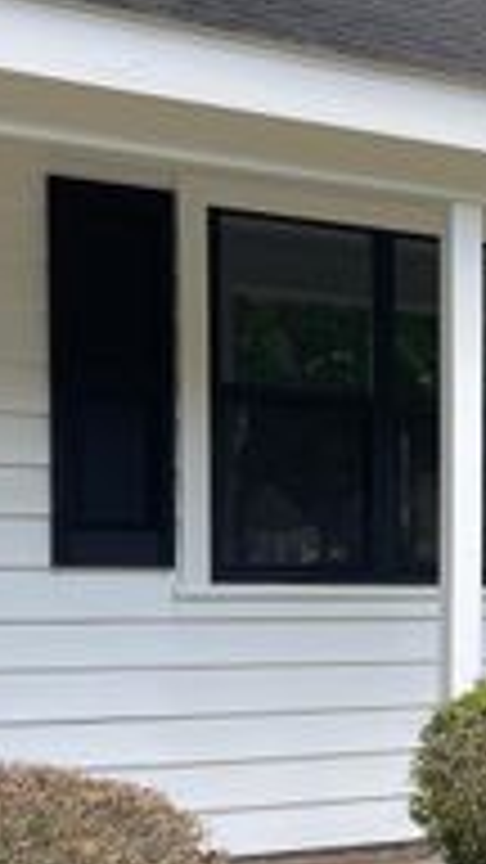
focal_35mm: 71
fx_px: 1627
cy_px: 650
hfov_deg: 15.8
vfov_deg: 29.3
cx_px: 706
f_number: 1.6
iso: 32
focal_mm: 5.1
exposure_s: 1/472
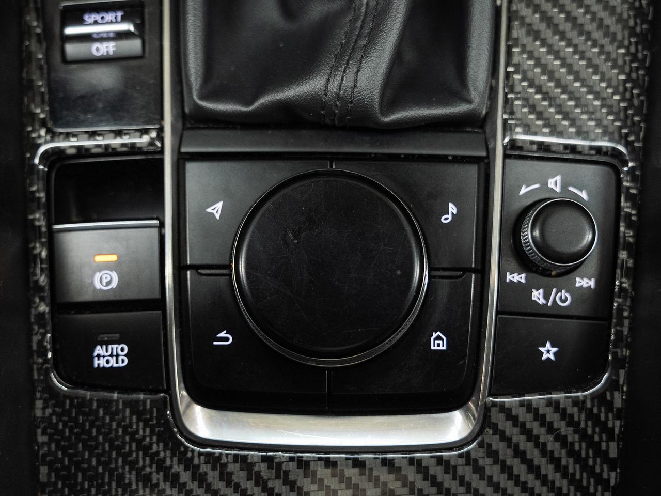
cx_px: 327
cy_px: 265
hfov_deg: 46.4
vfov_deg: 35.6
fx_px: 772
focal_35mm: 40
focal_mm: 33.3
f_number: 3.5
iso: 1000
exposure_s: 1/40
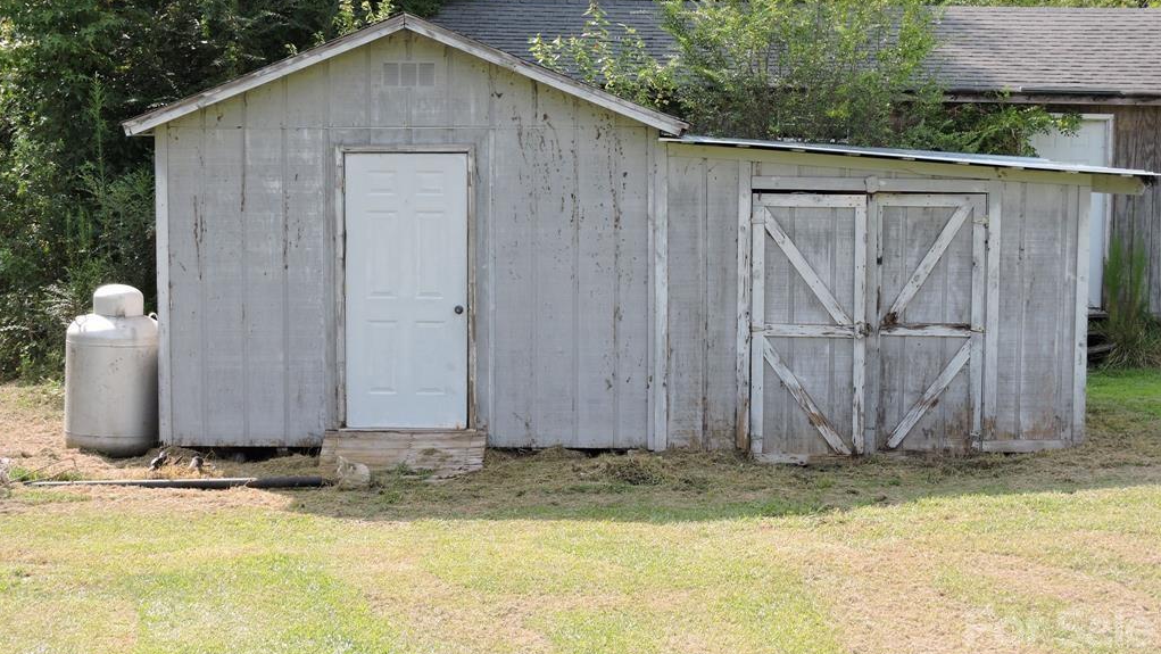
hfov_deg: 29.7
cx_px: 580
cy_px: 303
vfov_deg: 17.0
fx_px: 2186
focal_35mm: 71
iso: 100
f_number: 4.2
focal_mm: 11.6
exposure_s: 1/200
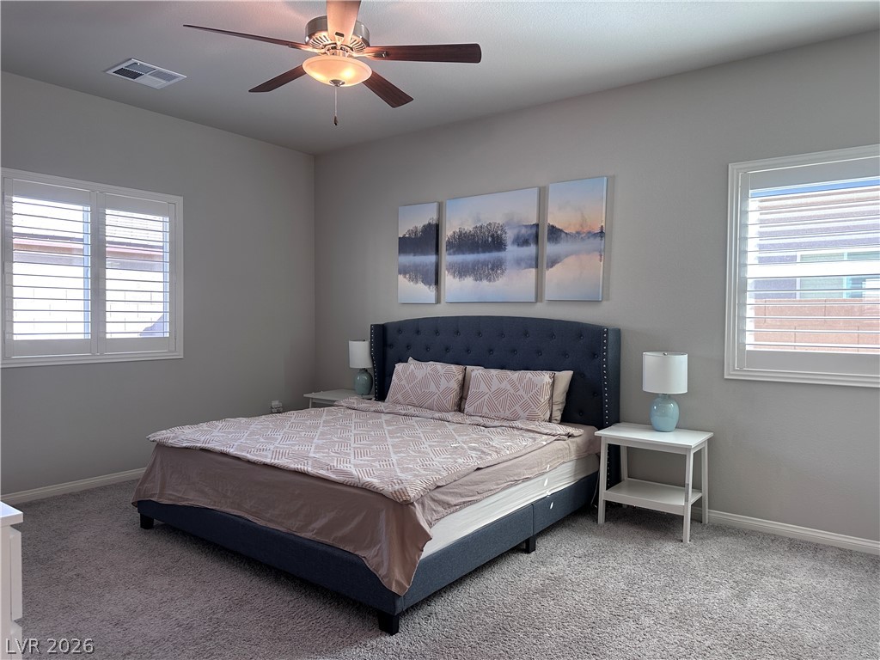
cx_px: 440
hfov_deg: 71.6
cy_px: 330
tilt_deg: -0.2
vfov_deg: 56.8
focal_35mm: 24
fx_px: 610
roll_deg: -0.4
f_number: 1.78
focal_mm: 6.86
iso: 160
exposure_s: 1/120
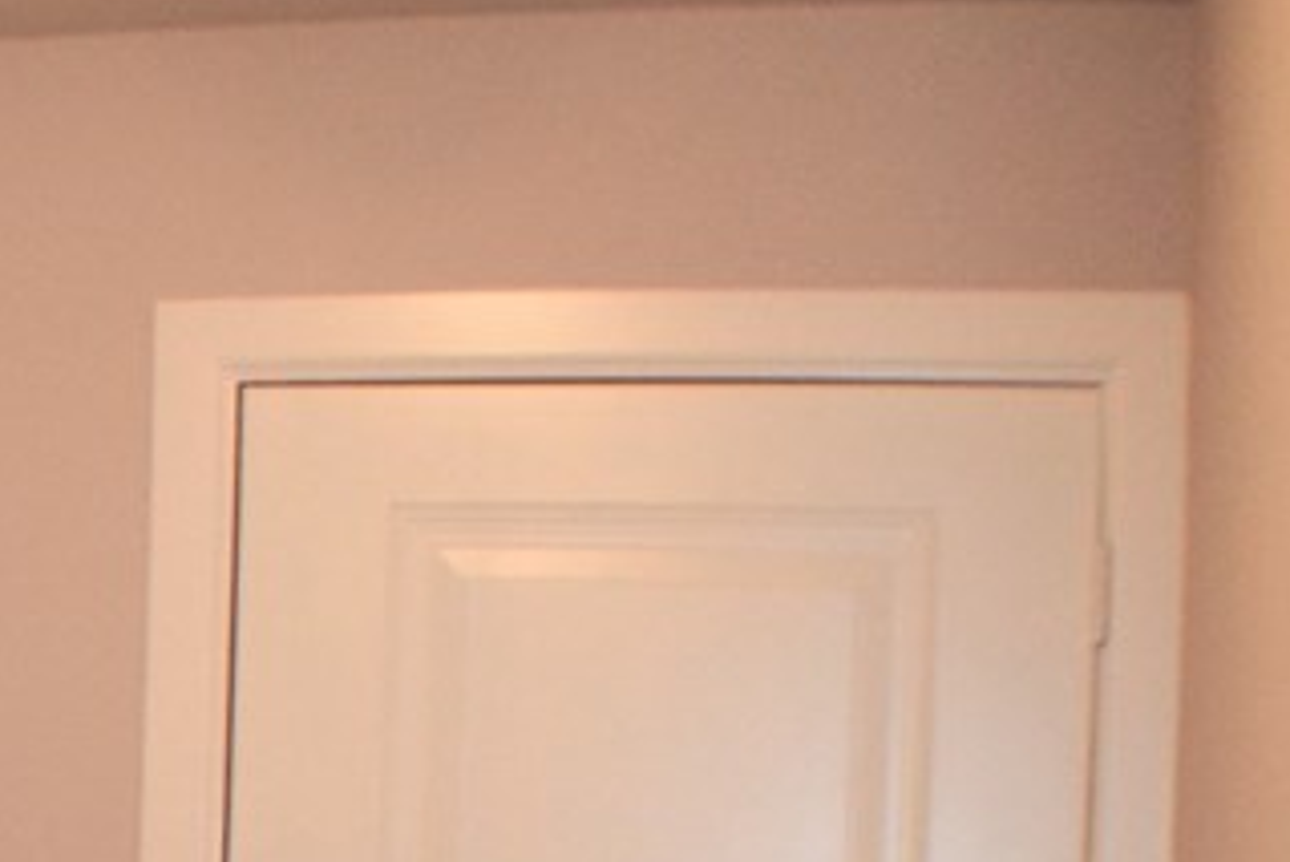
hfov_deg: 17.4
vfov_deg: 12.9
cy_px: 1172
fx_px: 3656
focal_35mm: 102
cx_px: -817
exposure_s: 1/60
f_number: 3.8
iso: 1400
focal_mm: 20
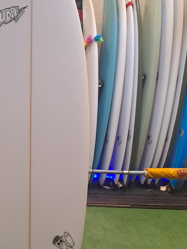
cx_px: 39
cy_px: 133
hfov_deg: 29.6
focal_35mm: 48
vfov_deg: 39.6
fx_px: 346
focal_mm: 4.65
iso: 250
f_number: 1.8
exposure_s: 1/50
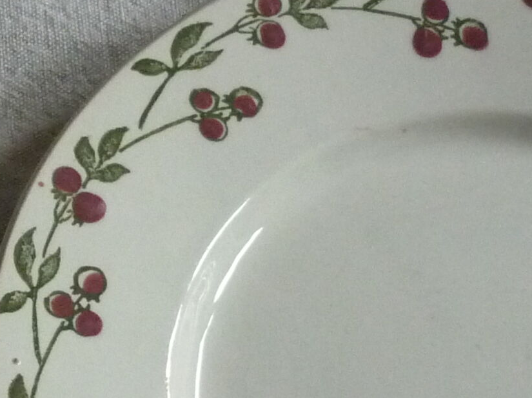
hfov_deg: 13.2
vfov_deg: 10.1
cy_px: 404
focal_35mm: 146
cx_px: -72
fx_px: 2243
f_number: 2.8
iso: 320
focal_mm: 5.5
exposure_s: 1/30
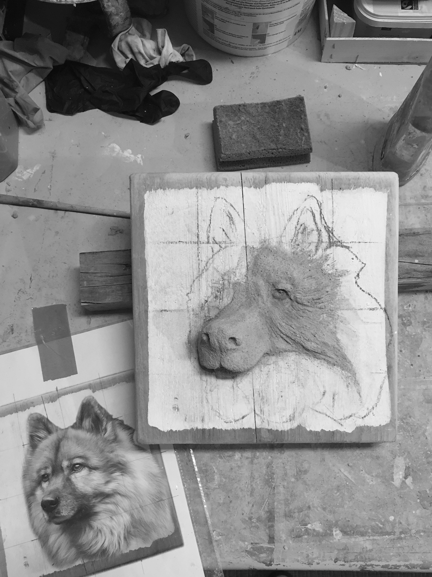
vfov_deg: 61.7
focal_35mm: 29
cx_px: 216
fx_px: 483
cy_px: 288
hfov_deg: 48.2
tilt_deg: -77.6
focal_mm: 4.15
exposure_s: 1/33
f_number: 2.2
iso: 125
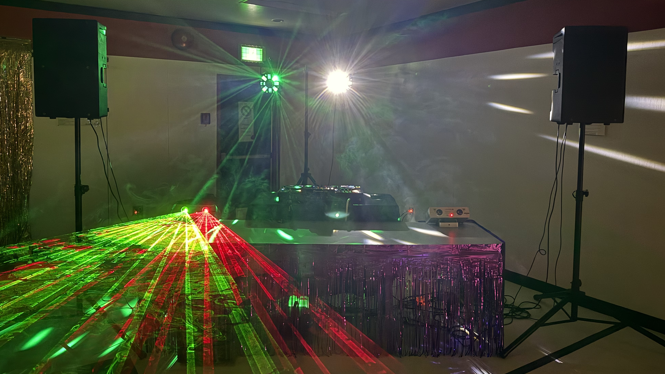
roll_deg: -1.3
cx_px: 336
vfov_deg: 42.7
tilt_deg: -3.5
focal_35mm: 27
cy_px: 150
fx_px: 476
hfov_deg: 69.9
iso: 1250
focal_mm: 6.76
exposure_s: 1/9
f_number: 1.78
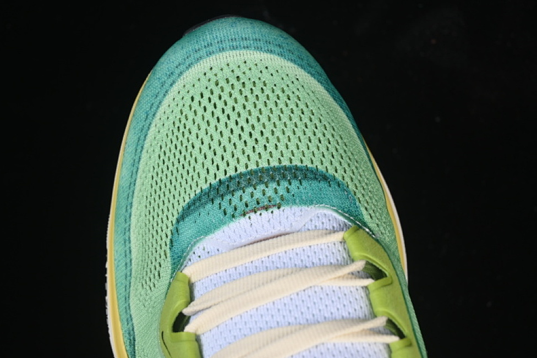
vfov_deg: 16.5
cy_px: 191
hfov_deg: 24.5
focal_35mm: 83
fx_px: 1238
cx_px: 254
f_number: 7.1
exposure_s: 1/80
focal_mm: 50
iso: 160
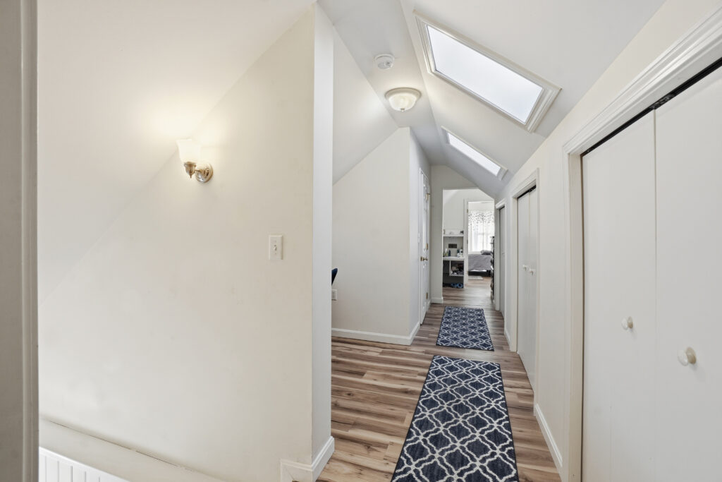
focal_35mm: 15
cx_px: 361
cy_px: 241
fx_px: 301
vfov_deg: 77.3
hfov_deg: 100.4
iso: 100
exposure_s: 1/400
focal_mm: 10
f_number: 11
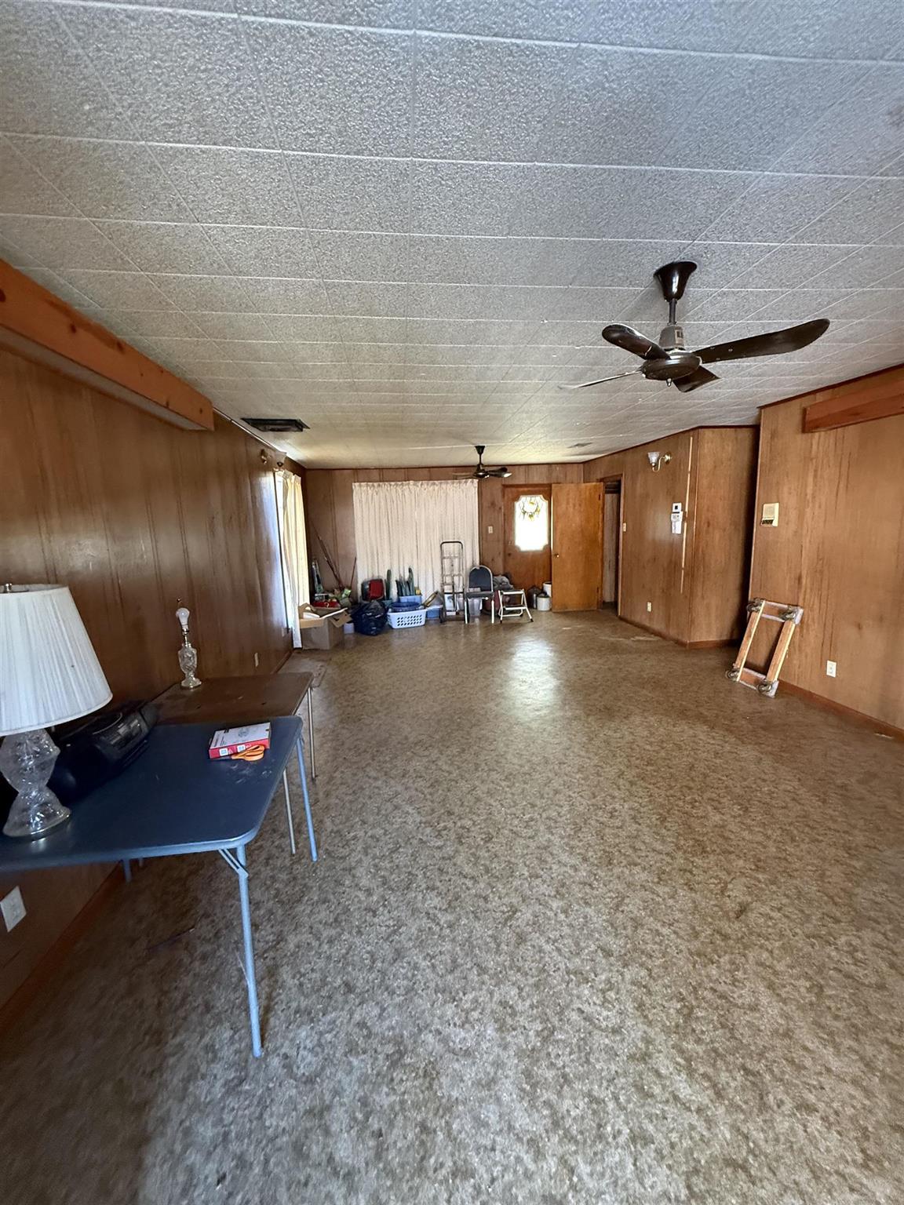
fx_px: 487
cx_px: 452
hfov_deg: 85.7
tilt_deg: -8.2
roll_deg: +2.3
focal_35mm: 14
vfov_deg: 102.1
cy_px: 602
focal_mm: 2.22
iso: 640
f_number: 2.2
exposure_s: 1/60
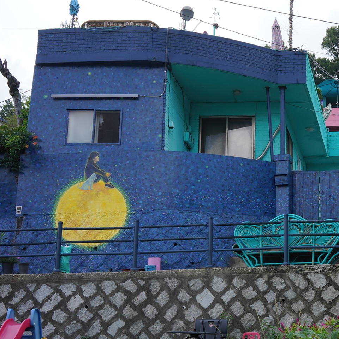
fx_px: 687
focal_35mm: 62
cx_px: 336
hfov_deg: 26.3
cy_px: 197
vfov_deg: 27.7
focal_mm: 35
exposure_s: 1/100
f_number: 11
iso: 200
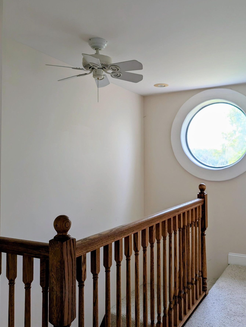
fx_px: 293
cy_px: 150
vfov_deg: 58.2
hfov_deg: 45.4
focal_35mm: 31
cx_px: 142
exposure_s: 1/127
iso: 22
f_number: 1.68
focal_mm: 6.9
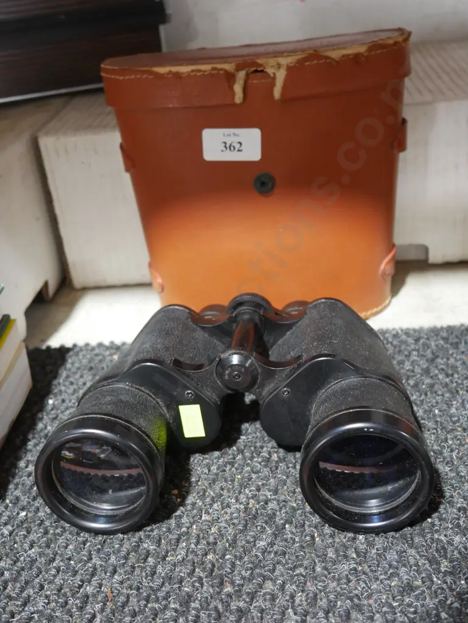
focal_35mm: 40
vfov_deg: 46.8
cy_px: 312
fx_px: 720
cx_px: 234
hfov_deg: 36.0
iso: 2000
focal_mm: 20
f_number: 4.5
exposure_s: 1/60
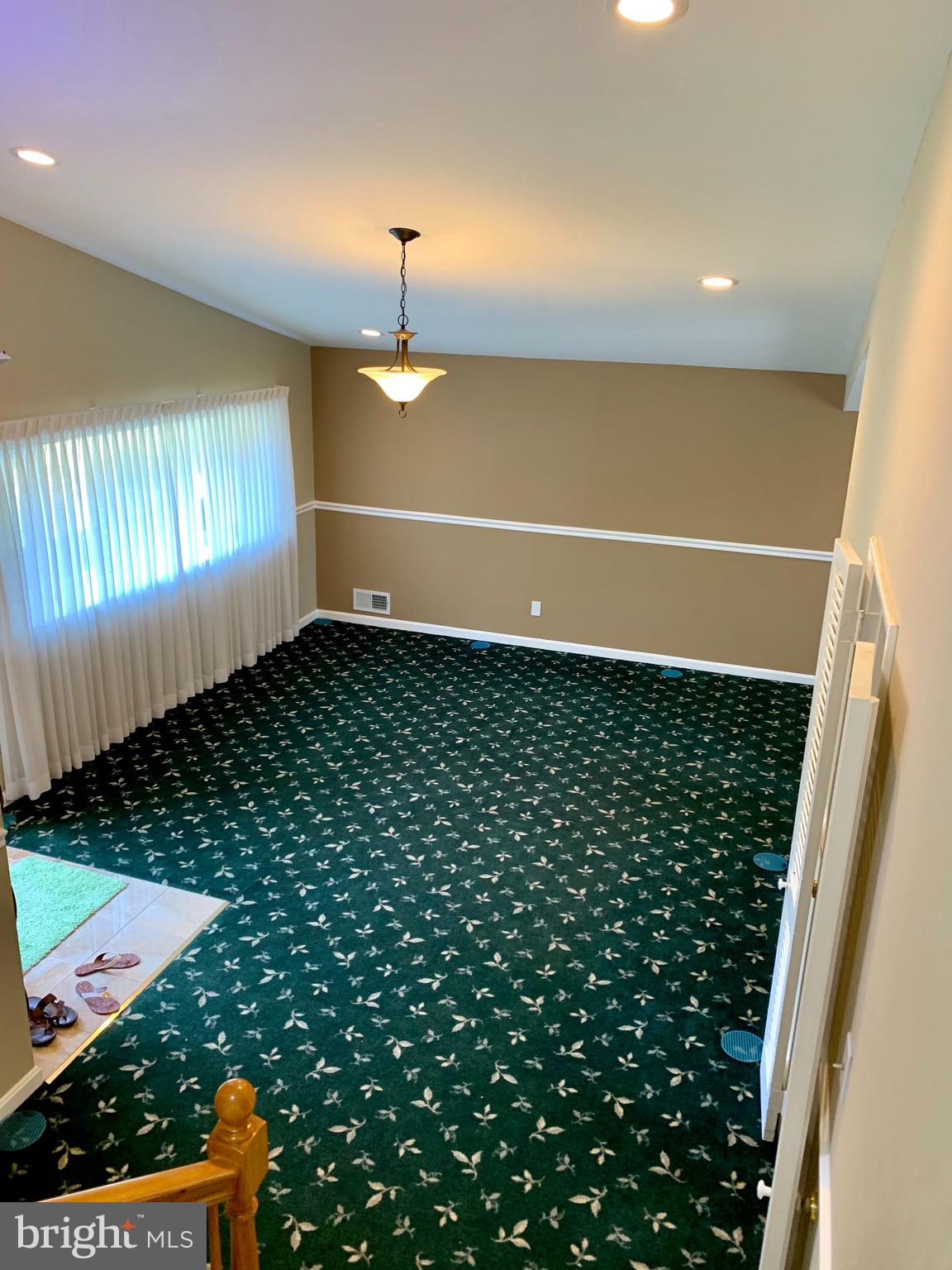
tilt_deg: -17.9
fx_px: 953
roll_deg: -1.2
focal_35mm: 26
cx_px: 476
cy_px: 635
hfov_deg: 53.1
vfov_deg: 67.3
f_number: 1.8
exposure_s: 1/60
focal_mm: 4.25
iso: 125
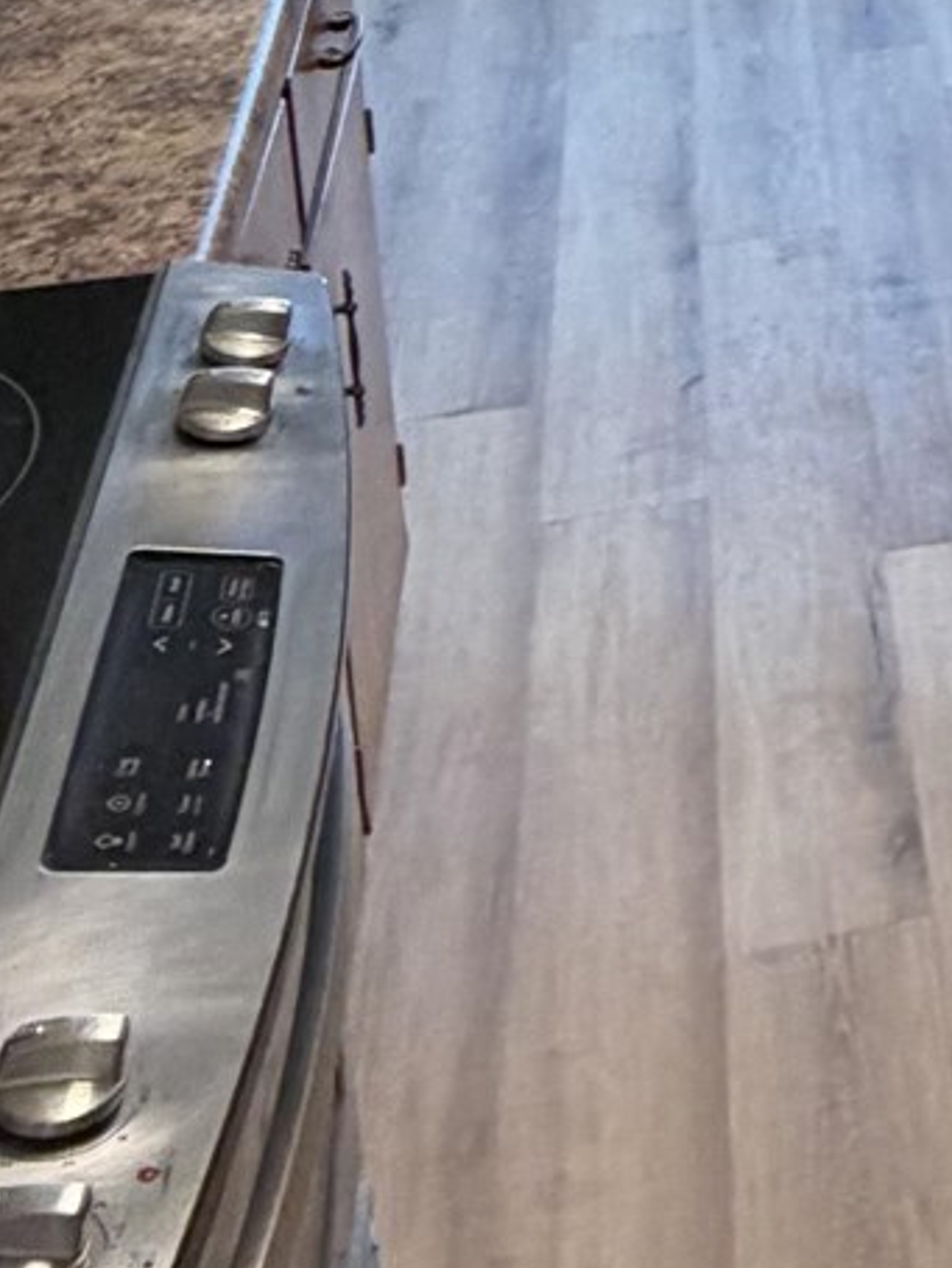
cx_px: 1424
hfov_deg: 18.4
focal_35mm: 71
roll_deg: -1.9
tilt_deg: -14.2
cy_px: -461
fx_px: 2601
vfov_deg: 23.6
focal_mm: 2.22
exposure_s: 1/120
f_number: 2.2
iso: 200
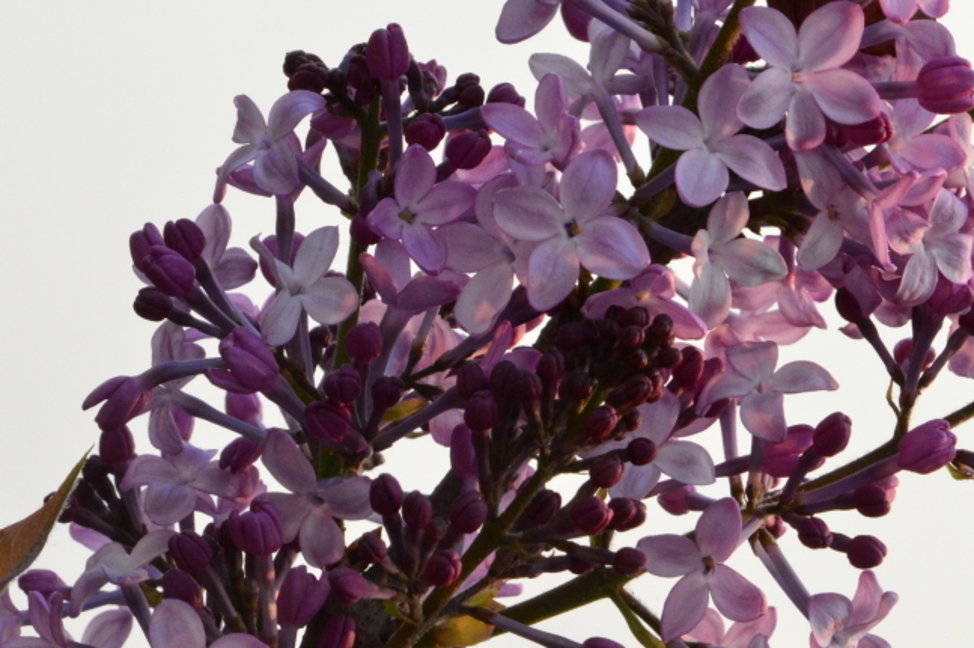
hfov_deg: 5.4
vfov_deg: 3.6
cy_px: 179
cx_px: 700
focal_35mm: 380
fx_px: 10271
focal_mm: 160
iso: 2500
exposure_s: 1/250
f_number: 25
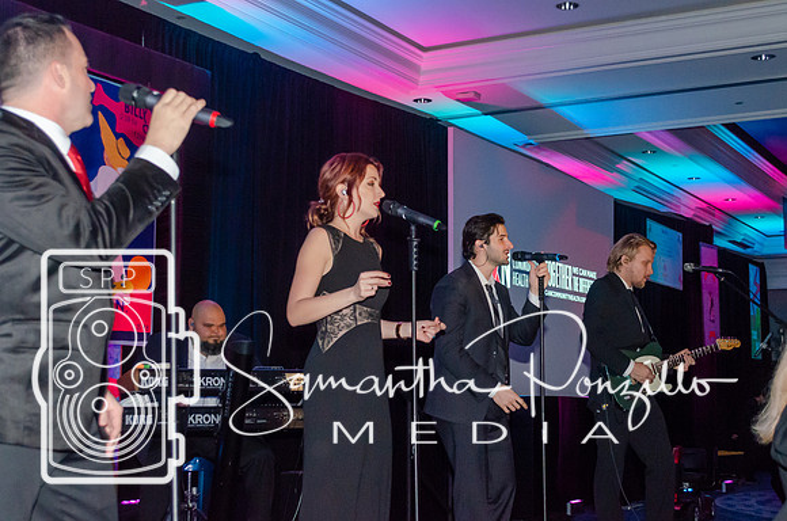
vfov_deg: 24.7
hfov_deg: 36.6
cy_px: 260
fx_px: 1190
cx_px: 394
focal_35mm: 55
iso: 3200
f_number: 5
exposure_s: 1/60
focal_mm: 34
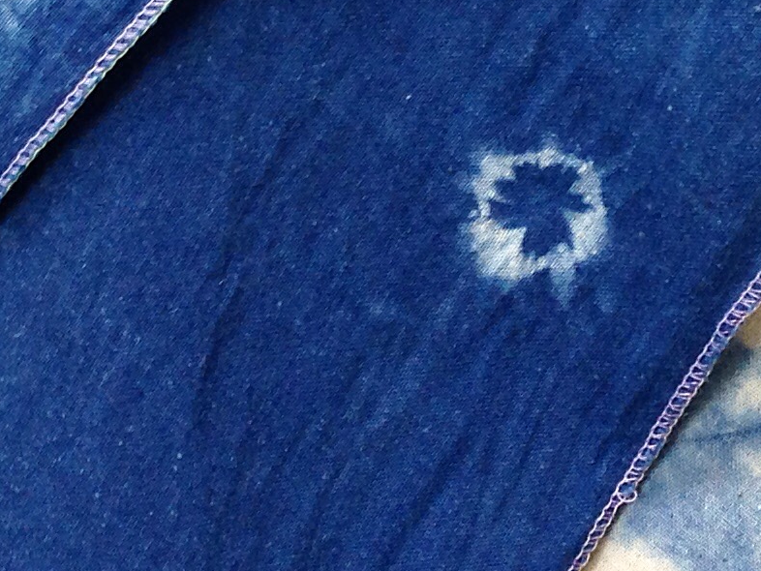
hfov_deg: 14.3
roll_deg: -1.2
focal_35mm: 137
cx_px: 572
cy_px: 51
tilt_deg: -1.5
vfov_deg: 10.8
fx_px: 3013
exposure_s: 1/20
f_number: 2.4
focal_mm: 4.12
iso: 64
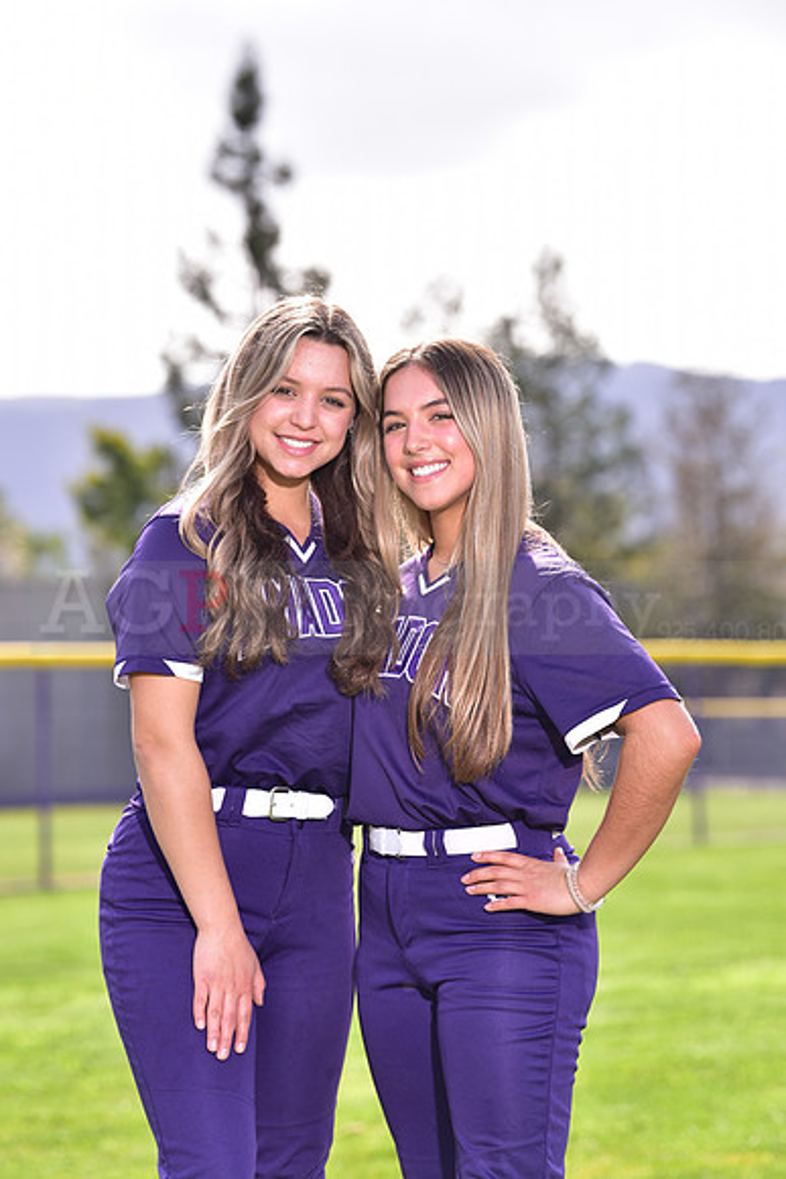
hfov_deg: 9.8
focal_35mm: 140
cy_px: 590
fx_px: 4582
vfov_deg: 14.7
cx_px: 393
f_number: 5
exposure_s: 1/250
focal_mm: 140
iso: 100
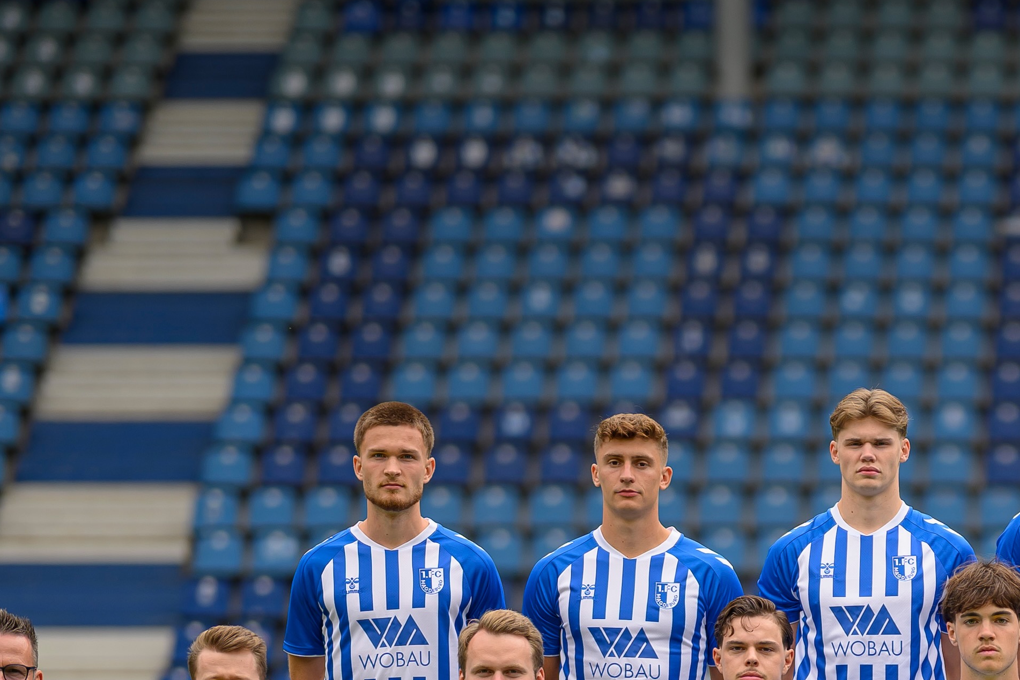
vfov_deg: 5.4
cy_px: 937
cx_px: 1197
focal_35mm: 254
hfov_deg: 8.0
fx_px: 7196
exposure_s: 1/1250
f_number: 1.2
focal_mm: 85
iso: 64
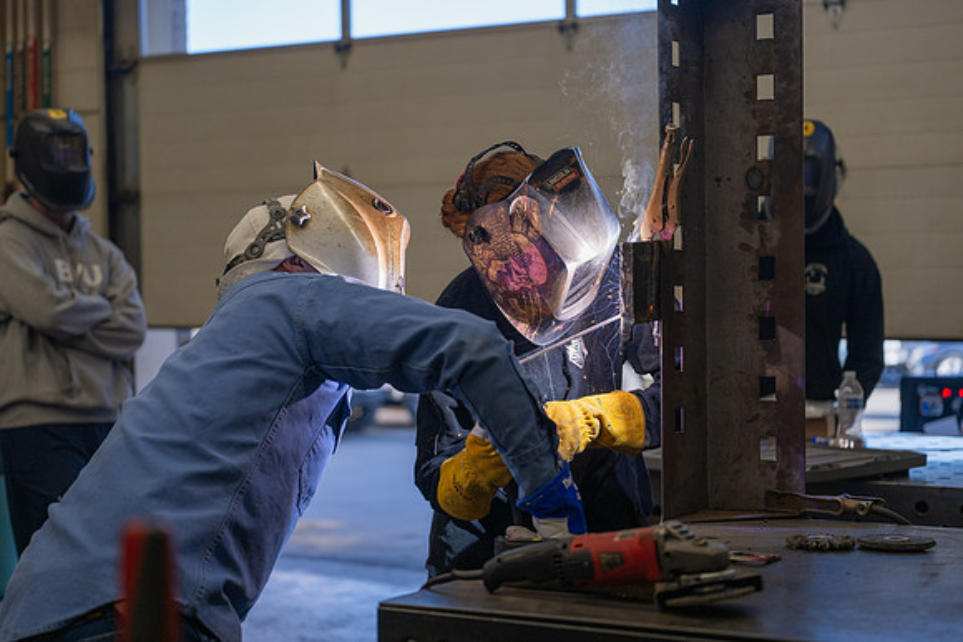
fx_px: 1712
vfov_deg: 21.3
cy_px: 321
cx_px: 482
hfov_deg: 31.4
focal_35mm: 64
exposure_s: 1/500
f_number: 2.8
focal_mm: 64
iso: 320
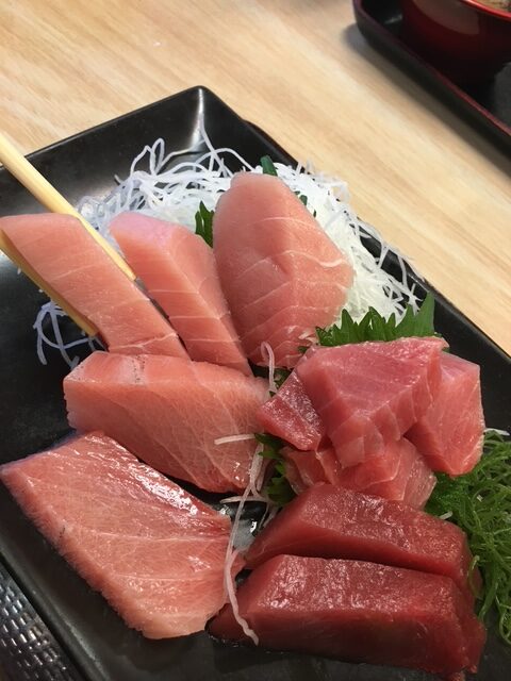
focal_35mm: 29
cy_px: 340
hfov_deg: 48.2
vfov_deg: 61.7
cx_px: 256
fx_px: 571
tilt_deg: -58.4
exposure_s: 1/33
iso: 125
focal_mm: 4.15
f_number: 2.2
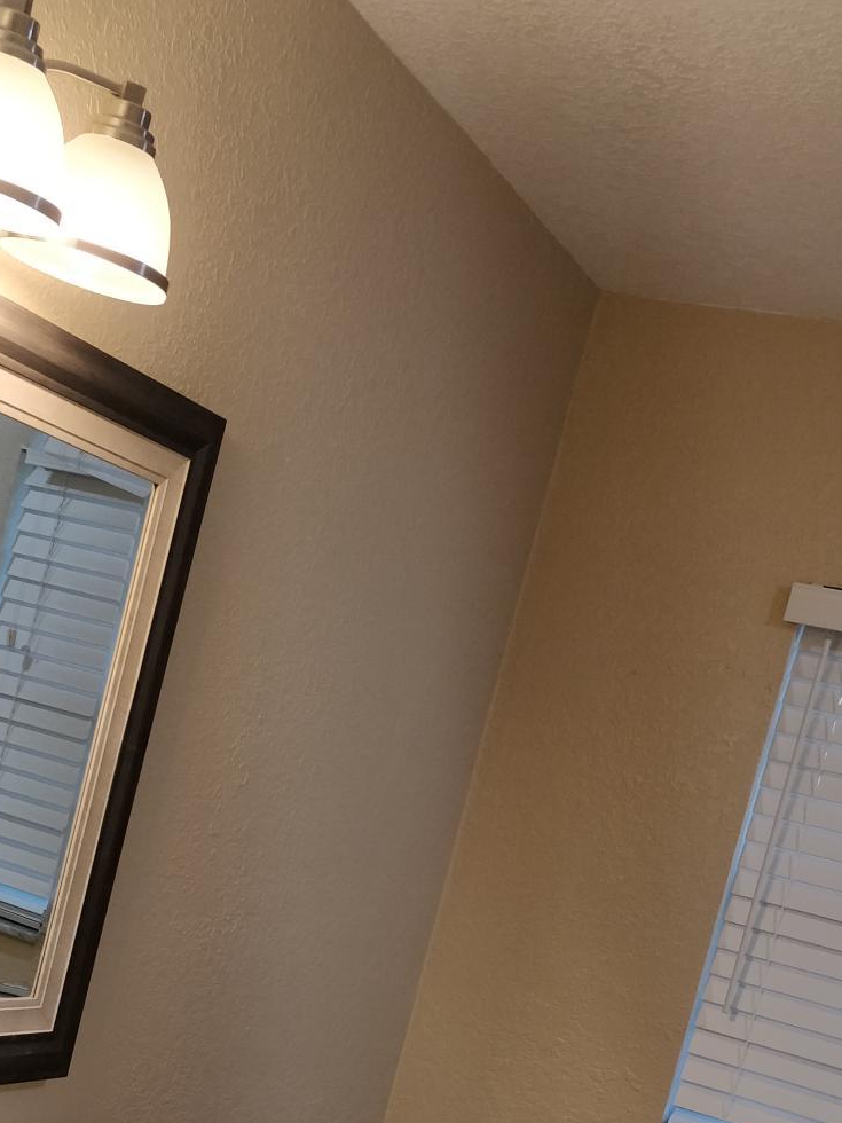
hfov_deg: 29.6
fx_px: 1589
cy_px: 902
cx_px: 330
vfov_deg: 37.5
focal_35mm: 49
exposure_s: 1/100
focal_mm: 4.1
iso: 400
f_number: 1.7
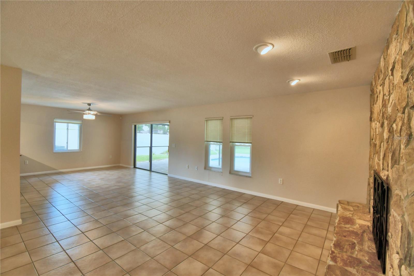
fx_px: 172
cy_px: 138
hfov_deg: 100.4
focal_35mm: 15
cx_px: 207
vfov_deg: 77.3
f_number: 4.5
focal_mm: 10
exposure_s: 1/60
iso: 400
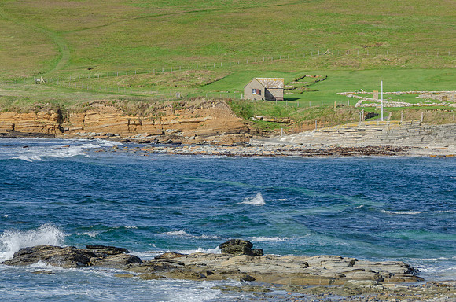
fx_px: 2351
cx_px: 267
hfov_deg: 11.1
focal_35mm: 186
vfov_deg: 7.3
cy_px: 94
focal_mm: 90
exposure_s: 1/500
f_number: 8
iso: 100
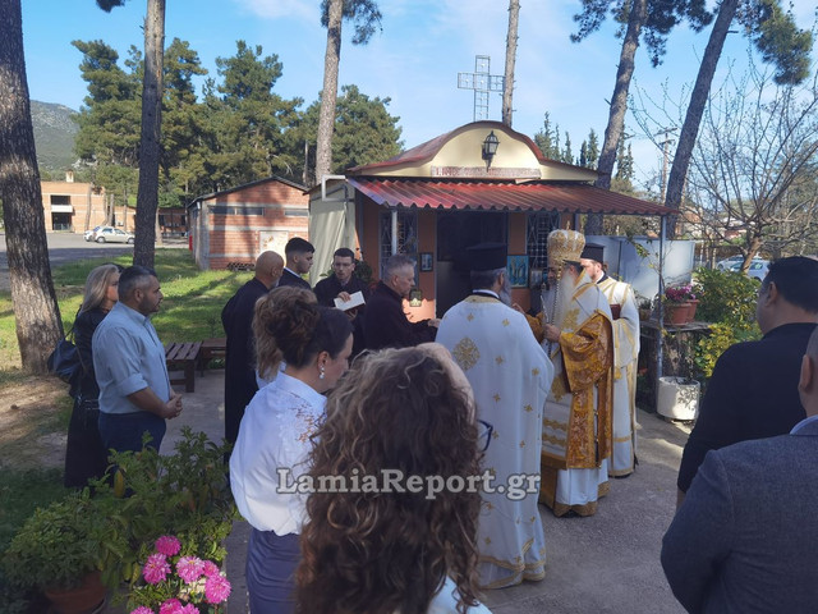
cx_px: 409
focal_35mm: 26
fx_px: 614
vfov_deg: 53.1
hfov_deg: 67.3
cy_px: 307
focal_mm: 6.71
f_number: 1.9
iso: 50
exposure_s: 1/1887
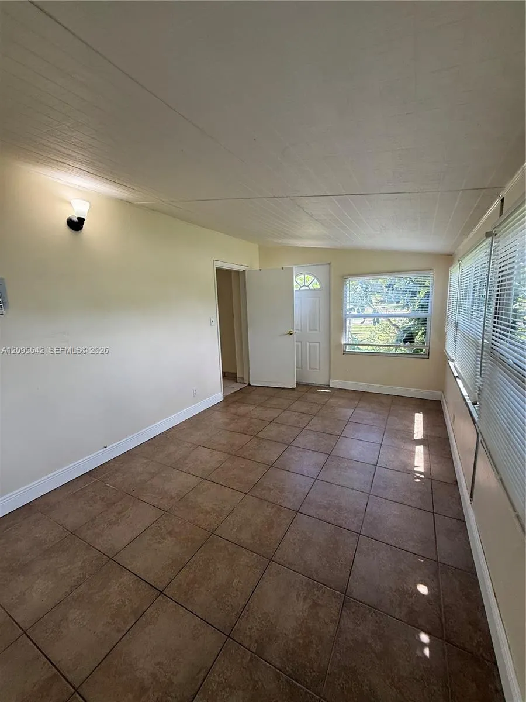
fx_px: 284
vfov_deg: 102.1
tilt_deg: -9.6
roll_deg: +2.1
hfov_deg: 85.7
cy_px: 351
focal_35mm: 14
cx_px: 263
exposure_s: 1/120
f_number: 2.2
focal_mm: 2.22
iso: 160
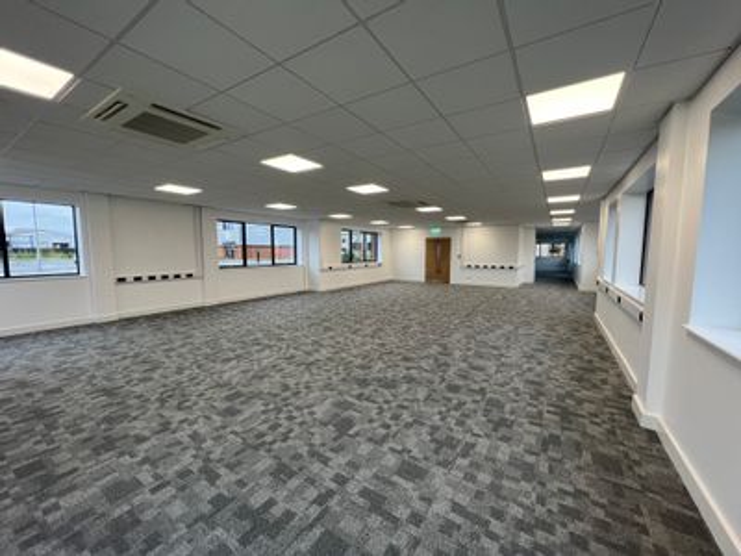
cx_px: 370
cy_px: 278
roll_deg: +0.0
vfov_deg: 89.9
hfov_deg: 106.2
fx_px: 278
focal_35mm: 13
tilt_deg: -5.6
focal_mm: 1.57
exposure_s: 1/100
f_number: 1.8
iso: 64
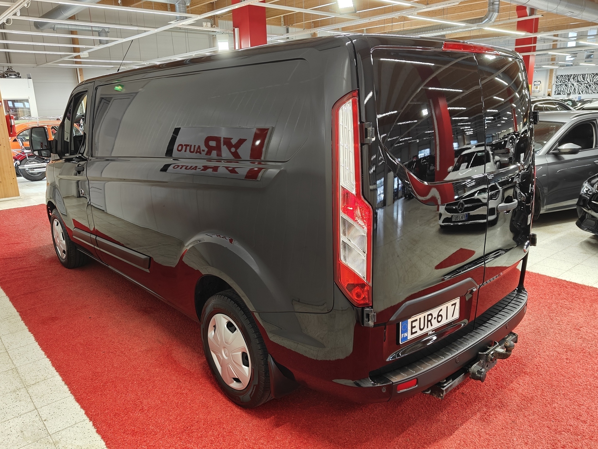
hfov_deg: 65.3
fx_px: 466
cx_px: 299
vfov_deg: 51.4
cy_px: 224
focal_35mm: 27
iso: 100
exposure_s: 1/50
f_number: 1.8
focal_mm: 5.59
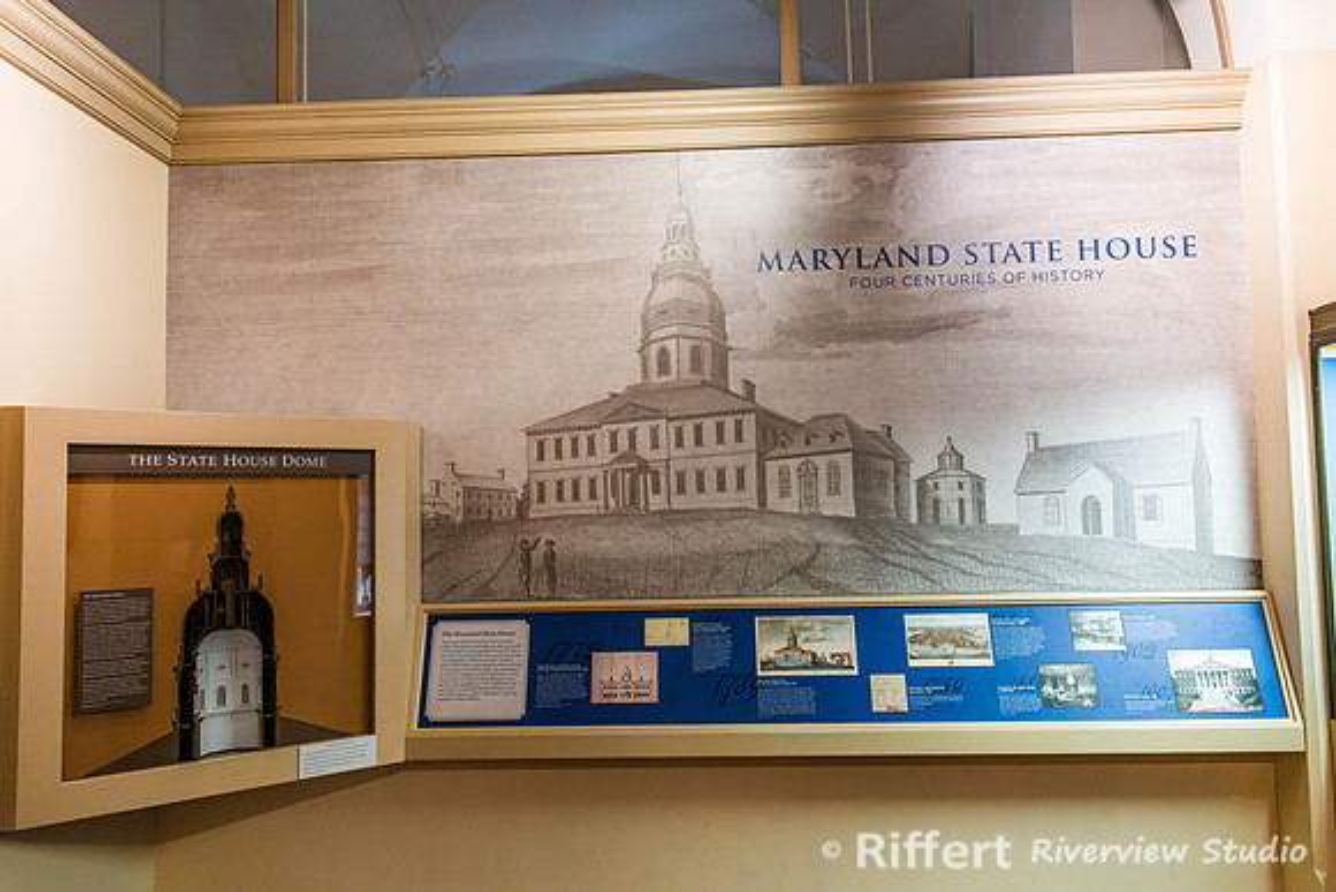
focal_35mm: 28
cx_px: 668
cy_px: 446
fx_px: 1040
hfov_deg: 65.4
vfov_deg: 46.4
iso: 5600
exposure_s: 1/200
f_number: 3.5
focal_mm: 28
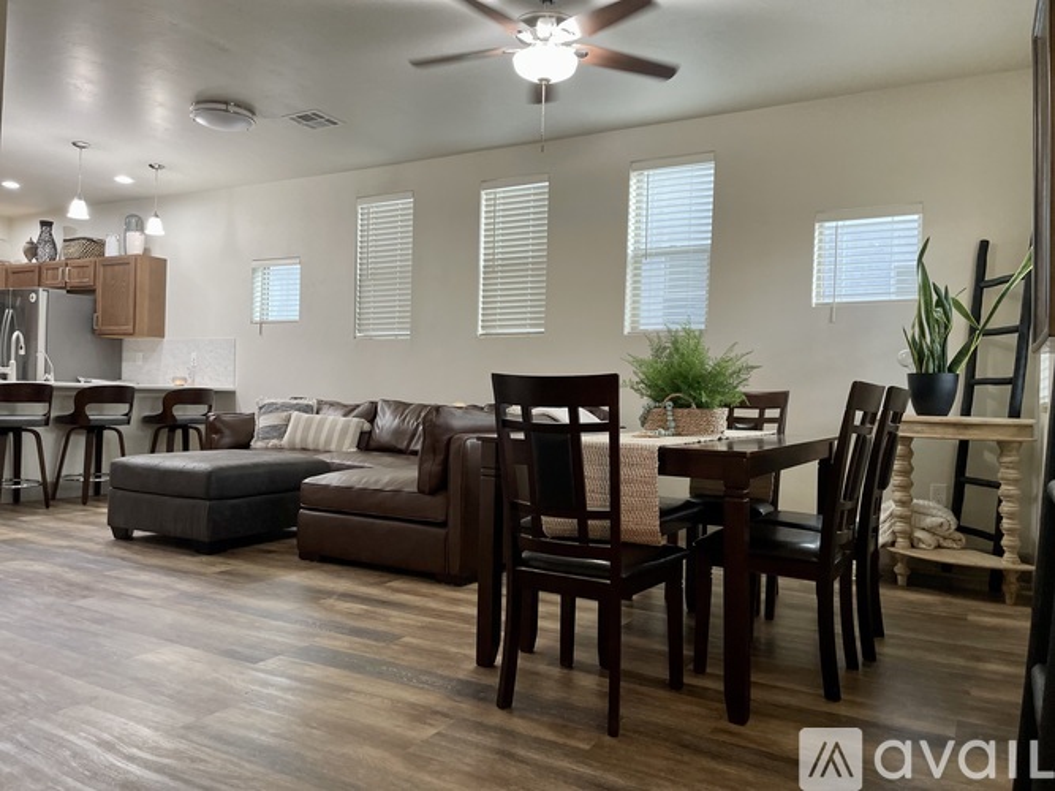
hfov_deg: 67.3
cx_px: 528
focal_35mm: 26
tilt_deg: +0.2
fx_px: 792
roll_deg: -1.6
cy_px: 396
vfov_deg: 53.0
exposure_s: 1/60
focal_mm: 4.2
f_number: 1.6
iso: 200
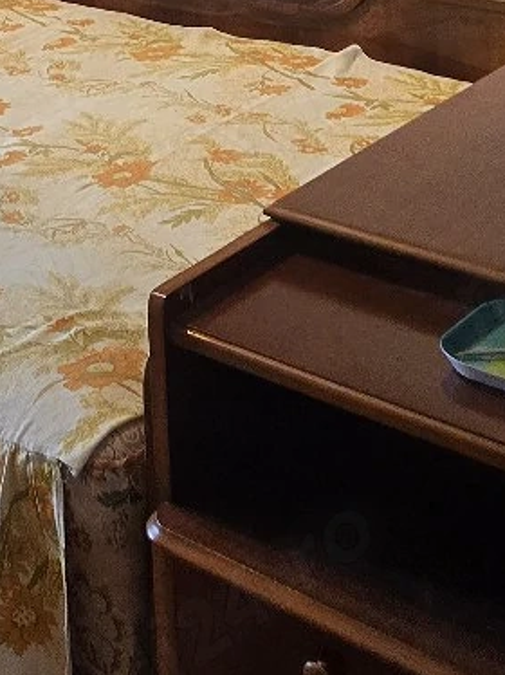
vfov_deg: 21.4
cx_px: -170
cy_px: -216
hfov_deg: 16.8
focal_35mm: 82
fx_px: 1597
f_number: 1.8
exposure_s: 1/101
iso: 160
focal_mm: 5.4
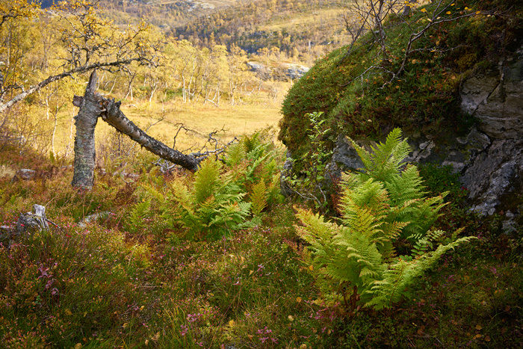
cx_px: 262
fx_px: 509
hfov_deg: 54.4
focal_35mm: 35
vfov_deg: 37.9
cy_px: 174
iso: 100
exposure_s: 1/40
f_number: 8
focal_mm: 35
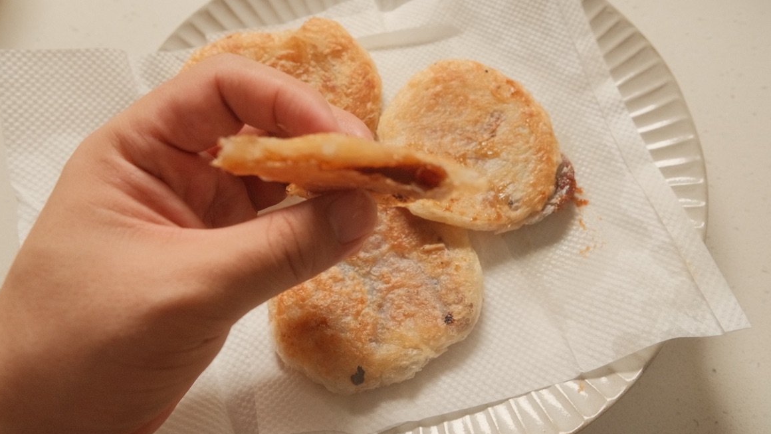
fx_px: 532
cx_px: 394
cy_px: 181
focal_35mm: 26
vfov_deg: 44.3
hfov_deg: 71.9
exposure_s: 1/160
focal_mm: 16
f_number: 5
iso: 1600
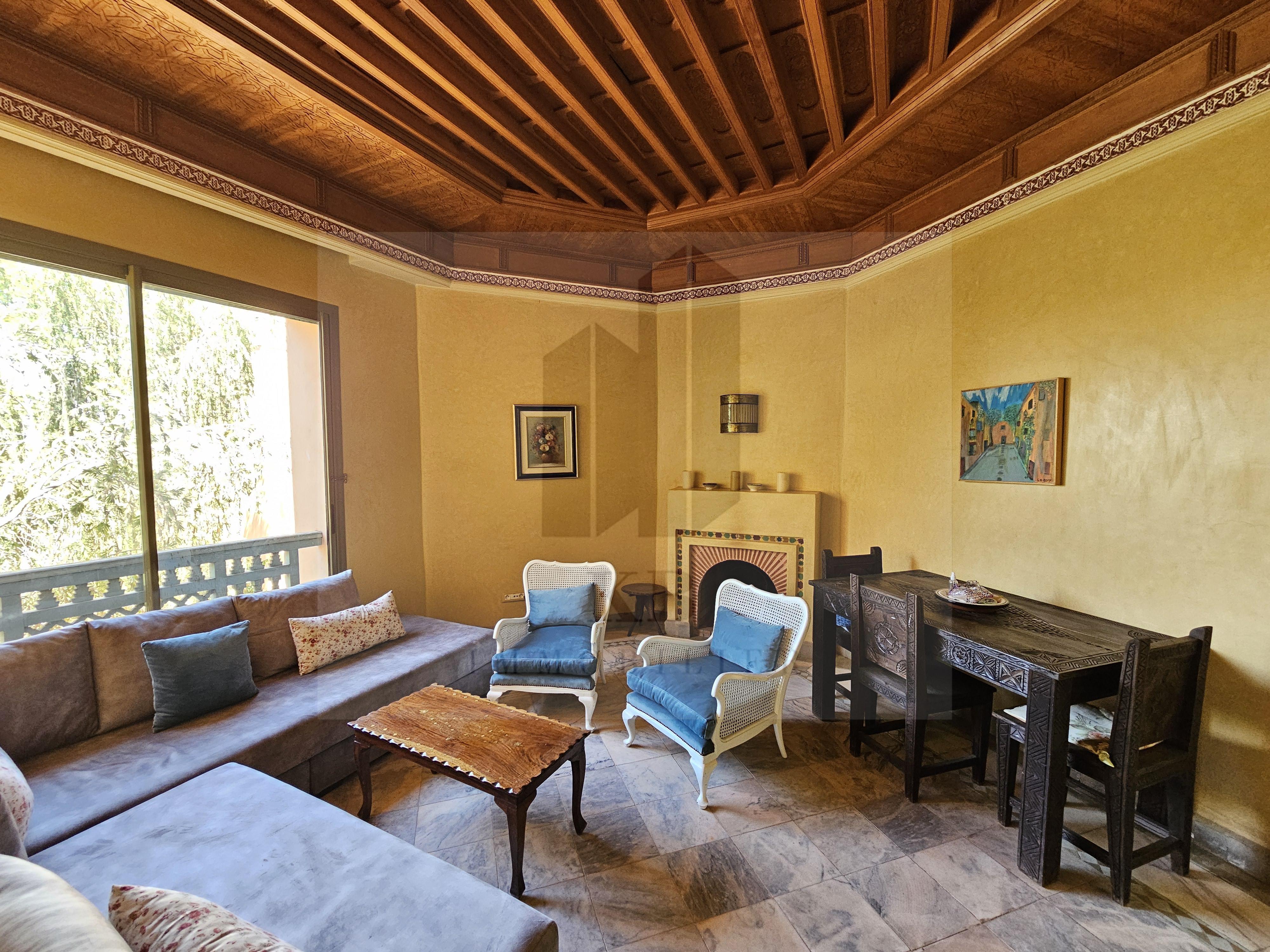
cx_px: 635
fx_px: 477
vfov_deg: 89.9
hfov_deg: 106.2
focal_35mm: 13
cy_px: 476
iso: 250
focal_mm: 2.2
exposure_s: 1/60
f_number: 2.2
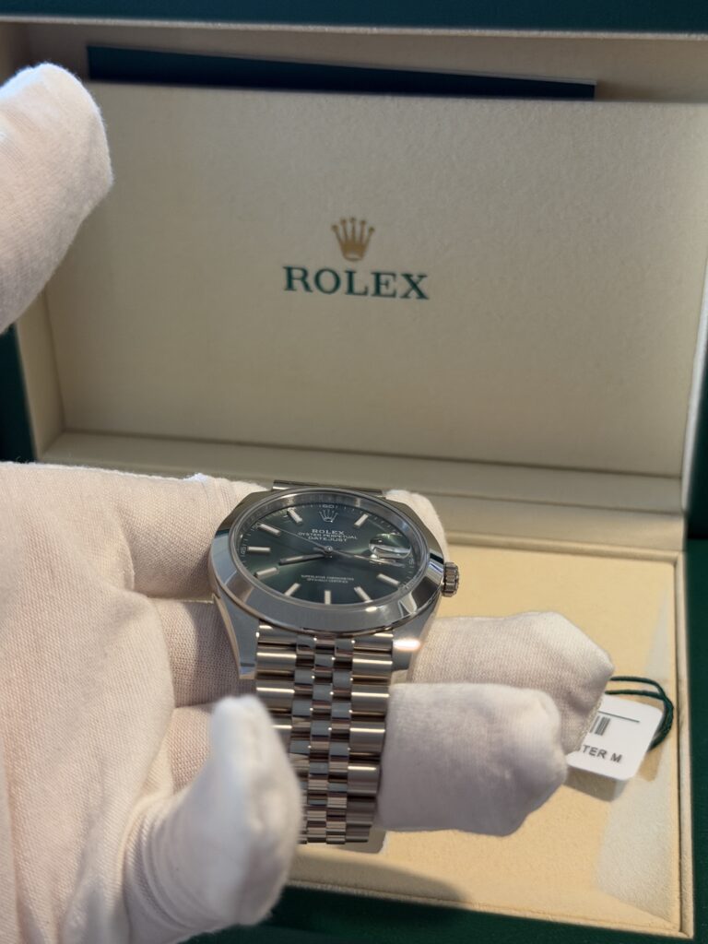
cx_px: 354
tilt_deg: -34.1
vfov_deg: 39.7
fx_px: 1309
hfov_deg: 30.3
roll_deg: +2.2
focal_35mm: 48
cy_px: 472
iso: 200
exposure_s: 1/60
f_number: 1.78
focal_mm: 6.76
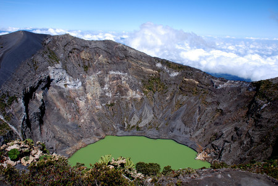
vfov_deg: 43.7
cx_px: 139
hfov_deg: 61.9
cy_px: 93
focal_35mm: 30
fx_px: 232
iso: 100
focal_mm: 20
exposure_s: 1/250
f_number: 8
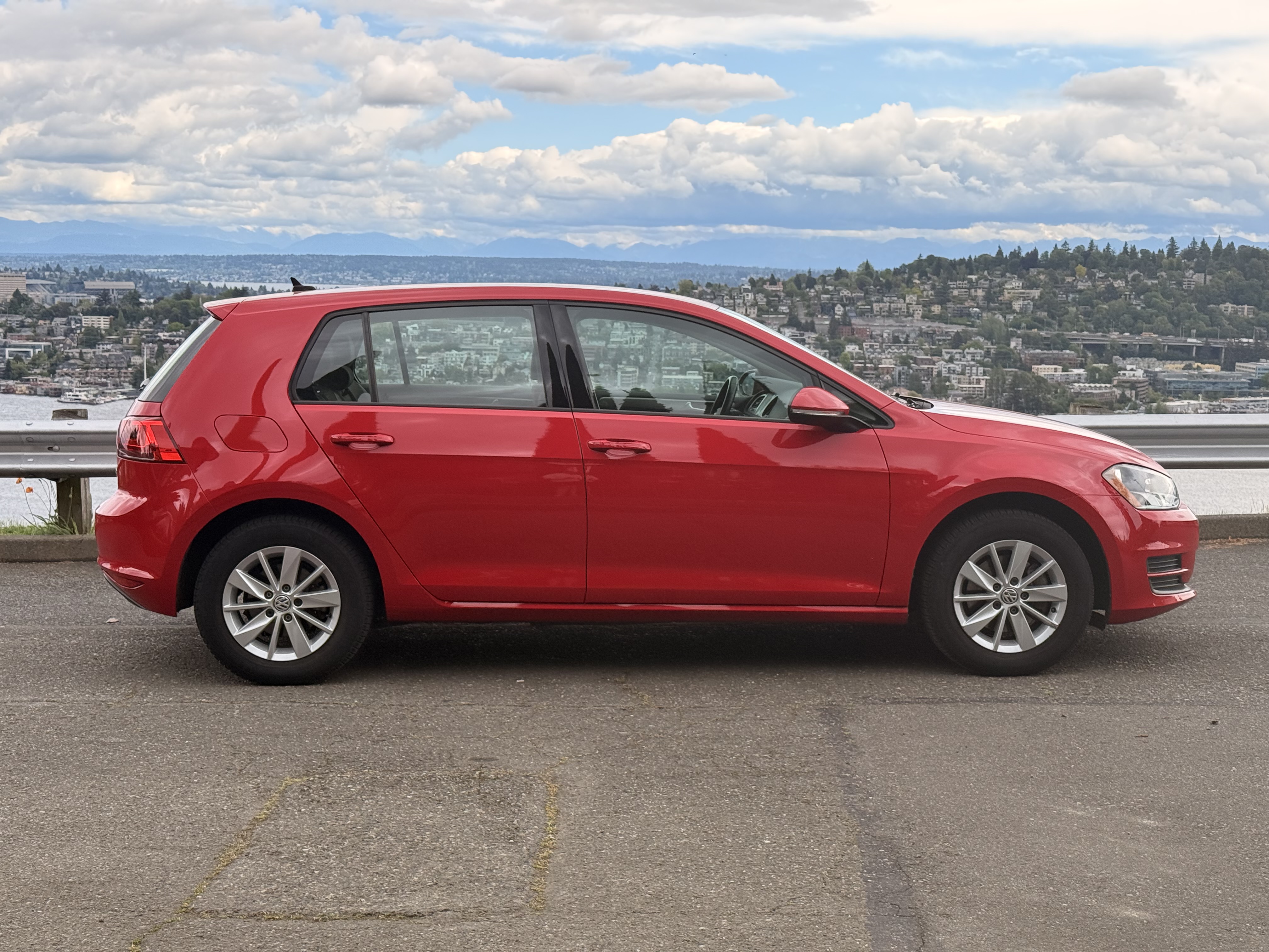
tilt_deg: -6.8
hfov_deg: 39.7
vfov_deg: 30.3
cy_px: 476
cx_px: 634
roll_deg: -1.1
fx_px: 1760
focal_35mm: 48
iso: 64
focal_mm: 6.76
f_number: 1.78
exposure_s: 1/2667
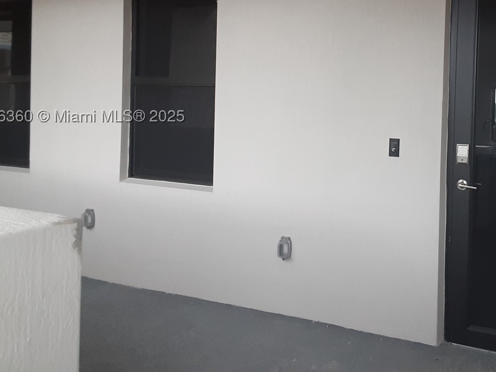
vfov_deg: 34.7
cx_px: 323
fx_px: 587
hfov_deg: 45.2
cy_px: 119
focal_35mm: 41
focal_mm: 2.91
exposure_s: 1/60
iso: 125
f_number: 1.9
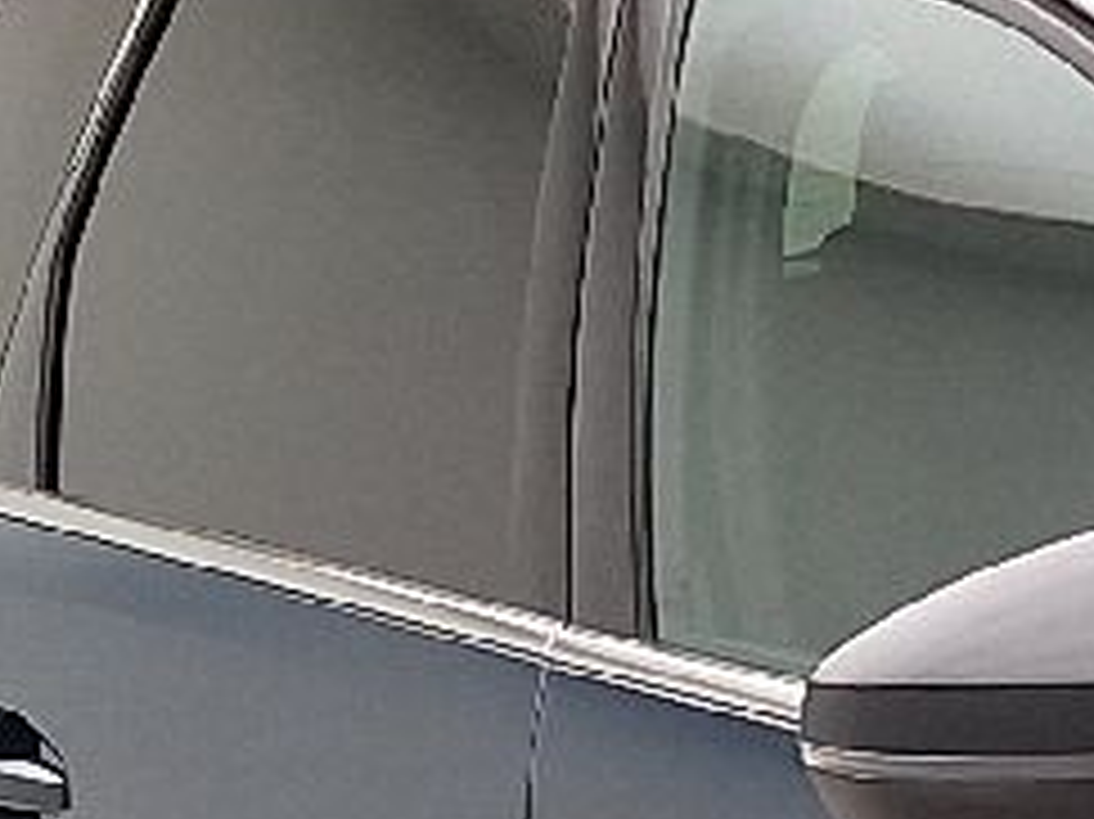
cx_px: 2296
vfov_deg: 7.8
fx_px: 5749
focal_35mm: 182
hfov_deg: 10.0
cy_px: 1683
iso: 64
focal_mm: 5.54
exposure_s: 1/100
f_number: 1.8
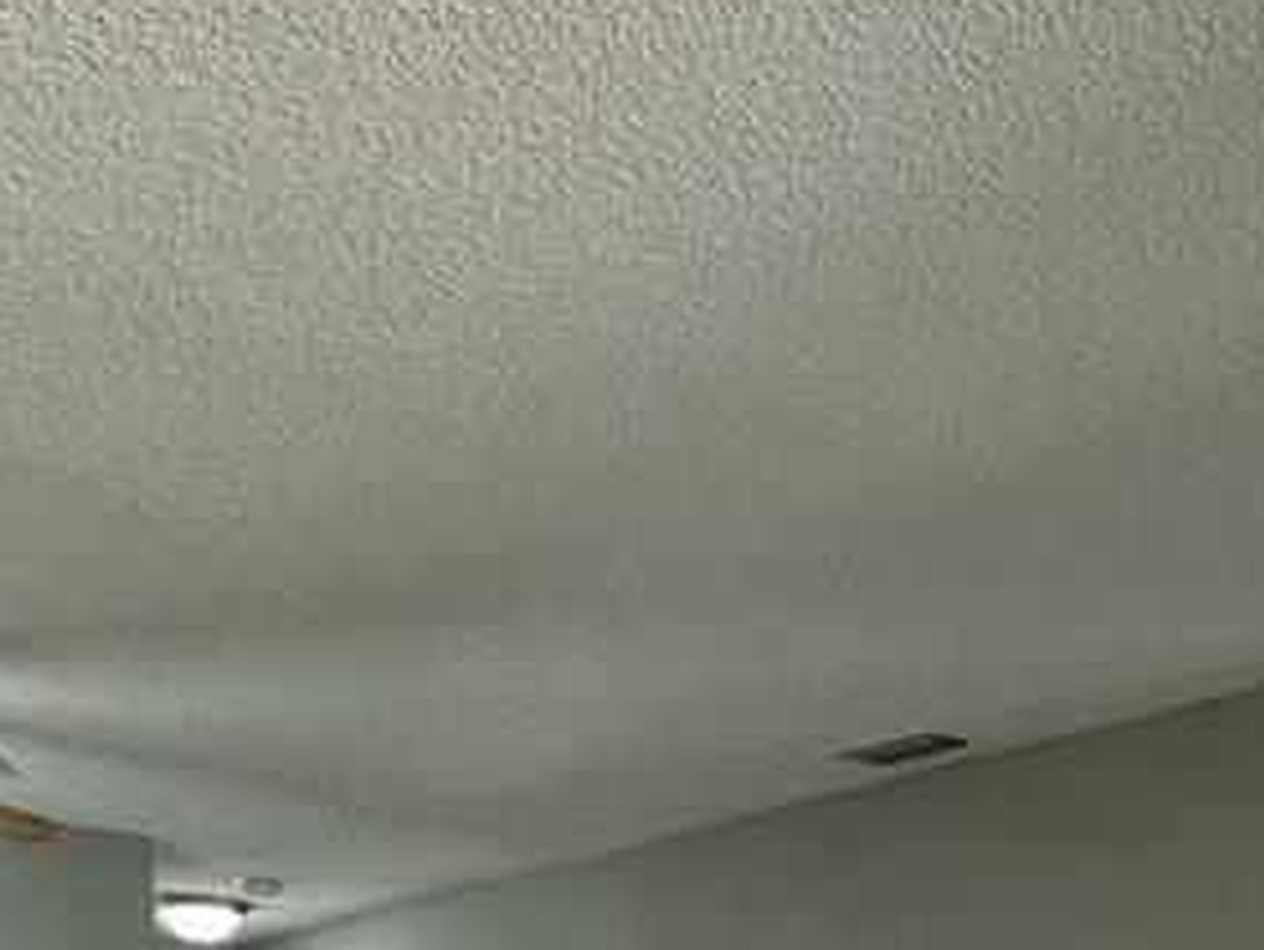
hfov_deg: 36.5
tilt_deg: -7.5
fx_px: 1863
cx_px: 967
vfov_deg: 22.8
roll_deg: -0.2
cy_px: 1454
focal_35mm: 51
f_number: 2.2
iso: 250
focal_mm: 2.22
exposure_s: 1/120
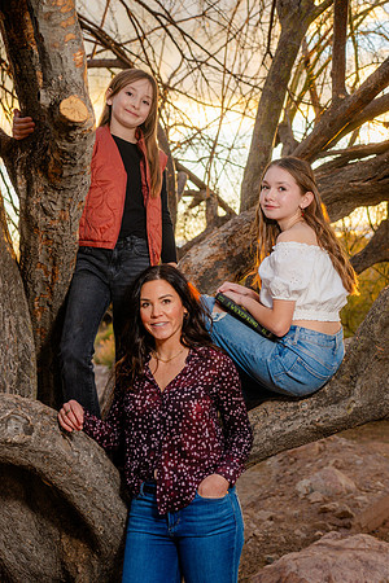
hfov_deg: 29.2
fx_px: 746
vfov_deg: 42.7
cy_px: 292
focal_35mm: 46
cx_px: 194
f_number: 4
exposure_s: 1/200
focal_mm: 46
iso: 250
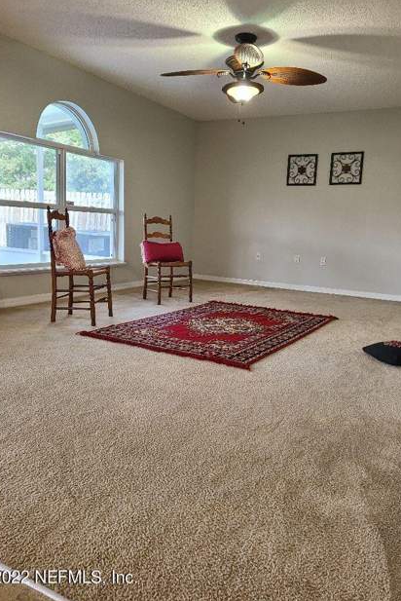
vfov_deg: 65.4
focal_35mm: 28
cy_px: 293
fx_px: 467
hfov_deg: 46.4
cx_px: 210
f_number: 1.8
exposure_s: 1/60
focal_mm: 5.4
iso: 200
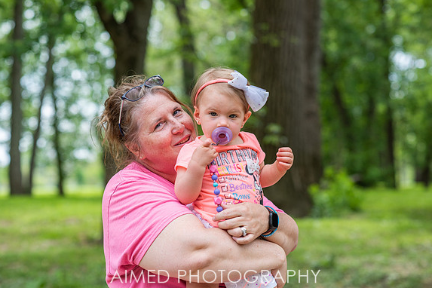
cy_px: 145
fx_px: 1032
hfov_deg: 23.6
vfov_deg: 15.9
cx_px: 216
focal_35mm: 86
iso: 200
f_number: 3.5
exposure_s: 1/1000
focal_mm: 85
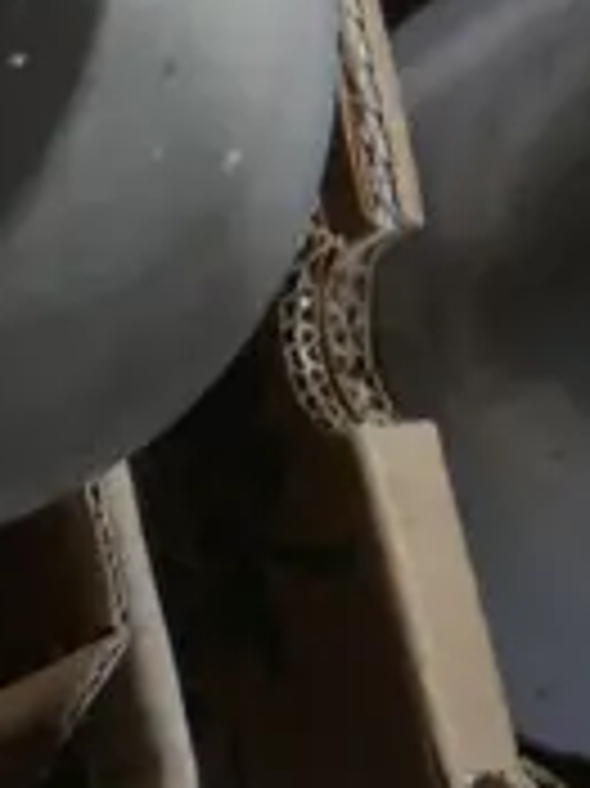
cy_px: -491
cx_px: -1653
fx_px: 3732
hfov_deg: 7.1
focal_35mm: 164
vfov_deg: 11.4
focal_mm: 14
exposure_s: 1/80
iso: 200
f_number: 3.5
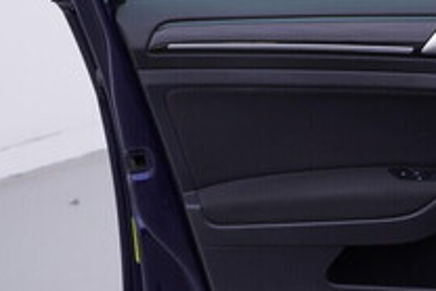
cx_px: 361
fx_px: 1151
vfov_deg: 14.3
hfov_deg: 21.1
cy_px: 62
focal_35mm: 95
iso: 125
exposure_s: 1/80
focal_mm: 24
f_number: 4
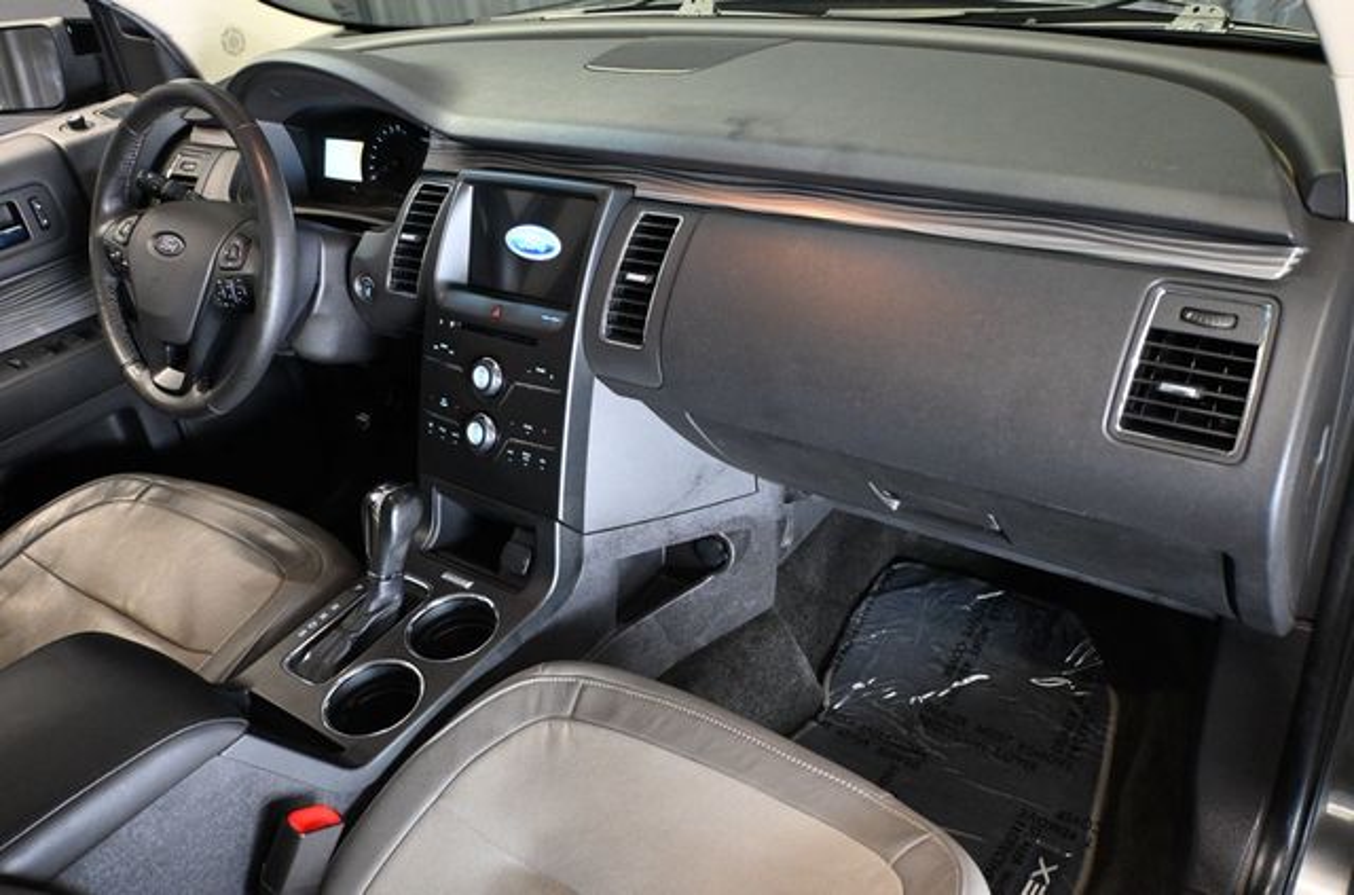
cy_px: 448
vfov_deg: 43.4
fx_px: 1125
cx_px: 677
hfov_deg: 62.1
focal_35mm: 30
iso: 4500
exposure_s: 1/60
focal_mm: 20
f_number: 3.8
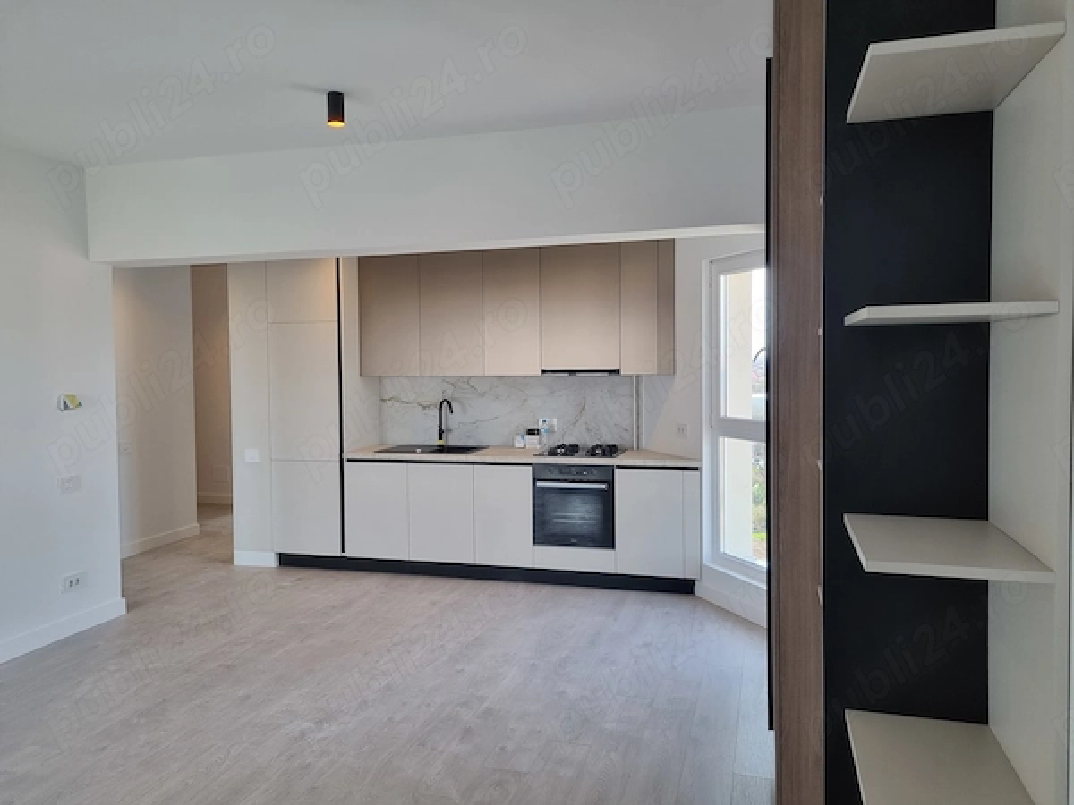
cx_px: 537
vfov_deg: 53.1
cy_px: 402
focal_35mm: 26
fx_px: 807
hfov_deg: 67.3
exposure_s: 1/100
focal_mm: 5.4
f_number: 1.8
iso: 80
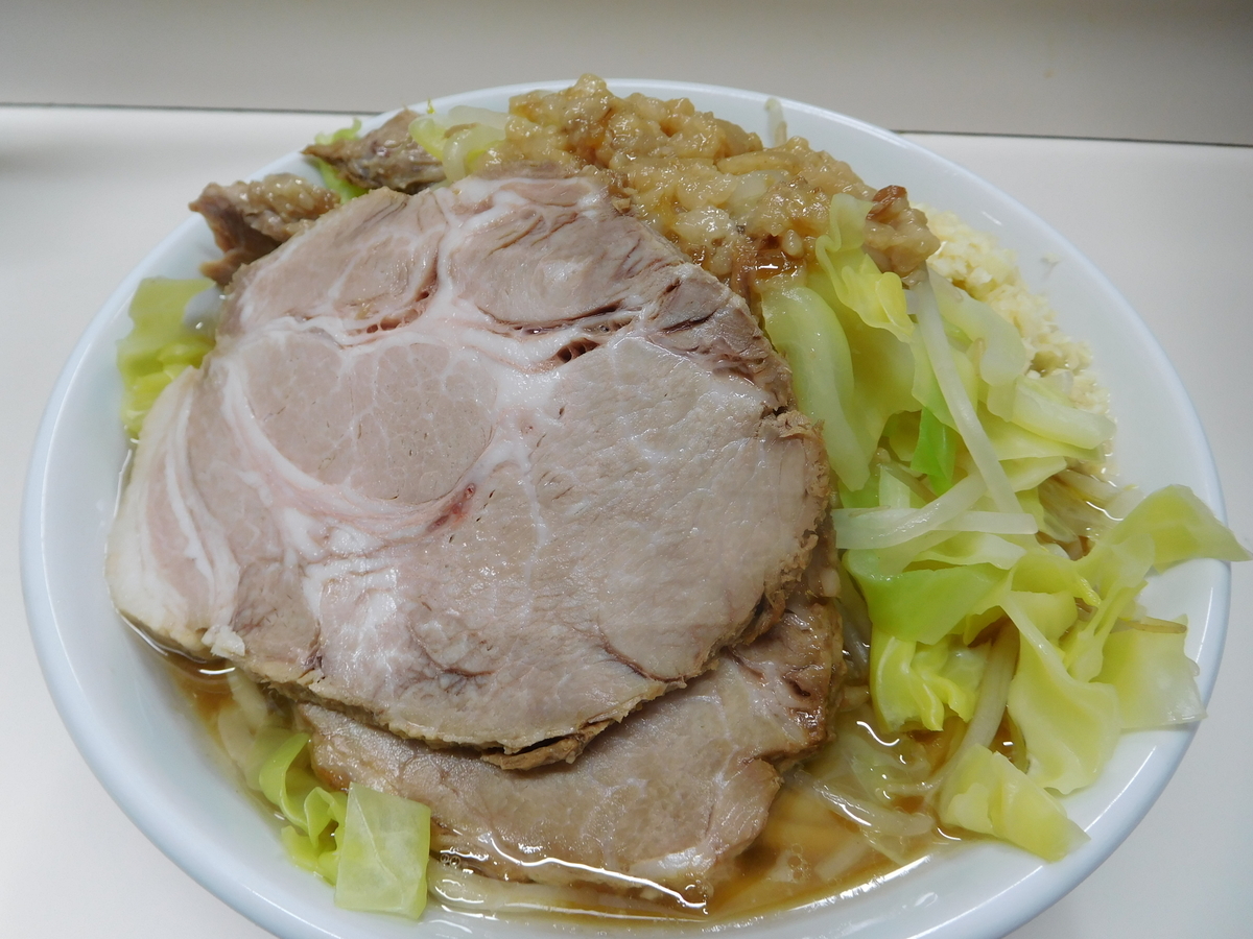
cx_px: 626
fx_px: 905
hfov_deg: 69.4
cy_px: 470
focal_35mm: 25
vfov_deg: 54.9
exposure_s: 1/40
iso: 125
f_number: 3.4
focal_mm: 4.5
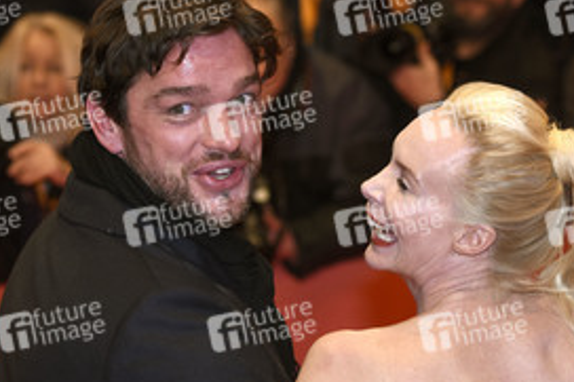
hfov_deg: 11.8
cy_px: 274
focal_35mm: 174
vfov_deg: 7.9
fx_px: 2773
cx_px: 417
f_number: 3.2
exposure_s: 1/320
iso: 400
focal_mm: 70
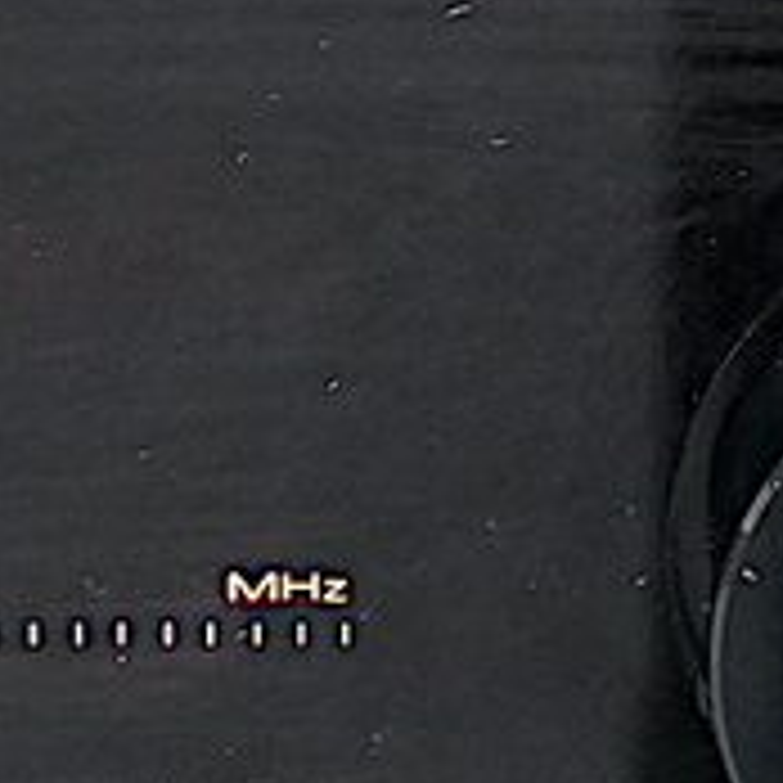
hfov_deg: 2.2
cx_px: 248
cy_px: 482
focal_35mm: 780
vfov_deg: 2.2
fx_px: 19961
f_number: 5.5
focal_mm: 28.7
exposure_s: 1.3
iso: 200
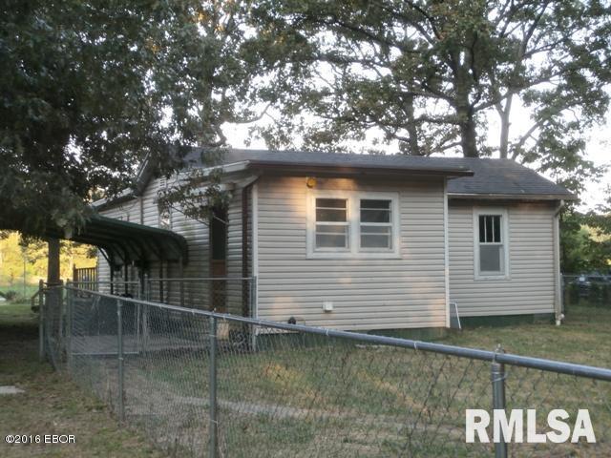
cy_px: 229
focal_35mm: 57
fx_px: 1006
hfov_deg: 33.8
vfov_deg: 25.7
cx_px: 306
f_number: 4.5
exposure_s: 1/40
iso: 100
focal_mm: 10.11
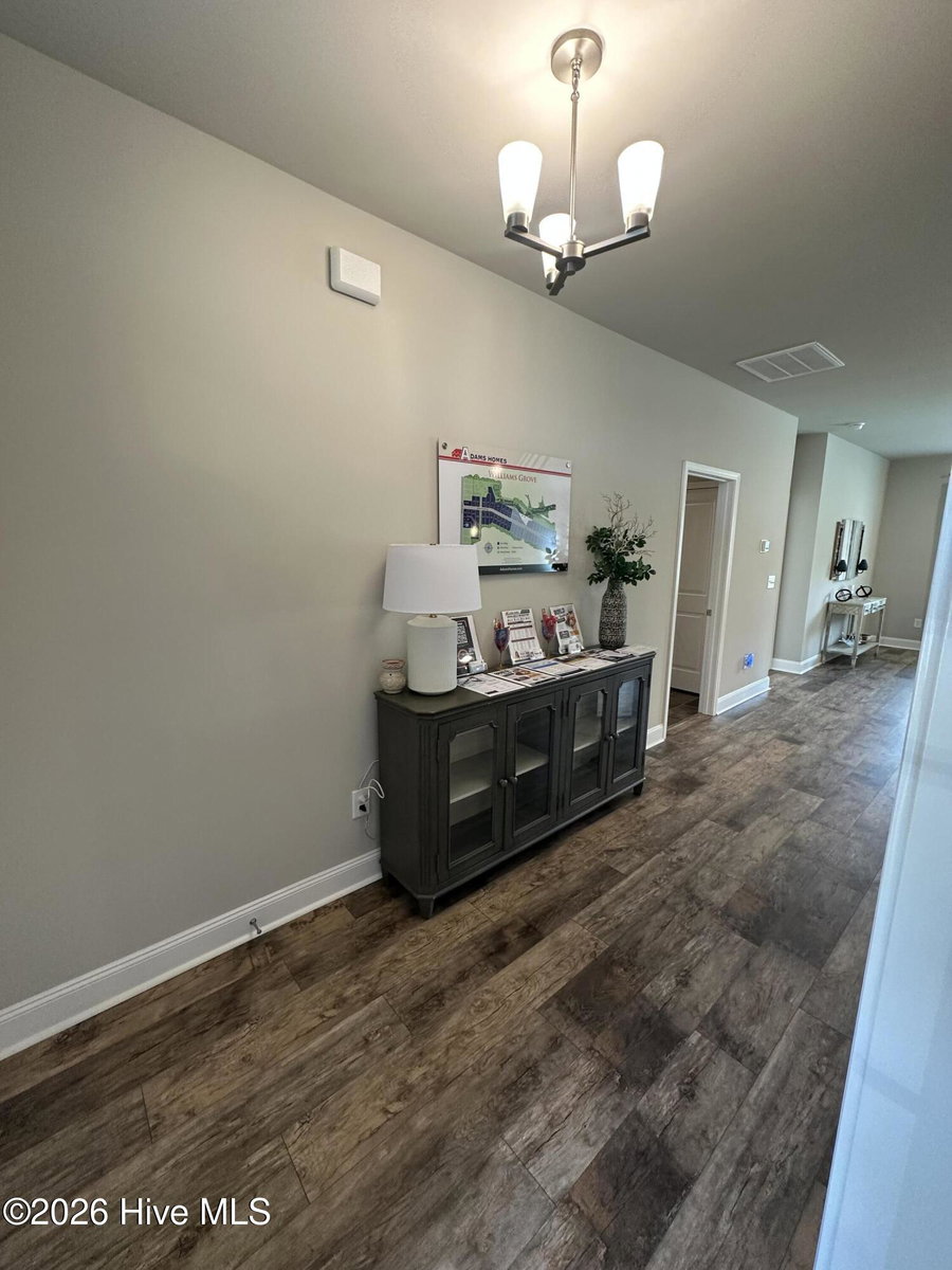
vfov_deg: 102.1
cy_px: 635
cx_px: 476
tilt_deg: -9.8
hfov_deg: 85.7
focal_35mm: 14
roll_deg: -0.5
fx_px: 513
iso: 250
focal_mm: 2.22
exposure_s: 1/60
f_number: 2.2
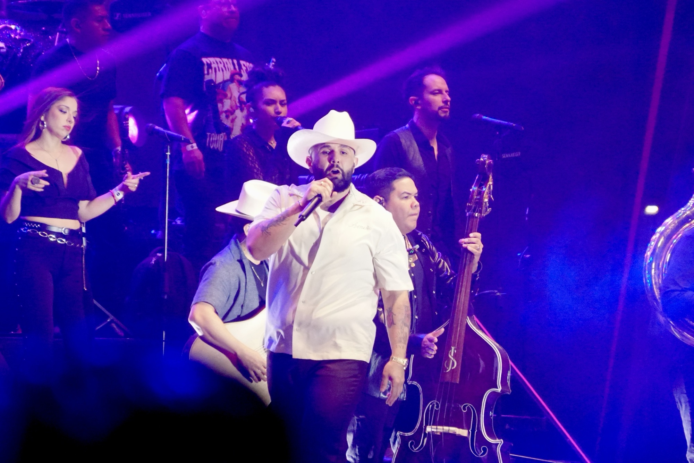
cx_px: 347
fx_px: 6073
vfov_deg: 4.4
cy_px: 232
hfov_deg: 6.5
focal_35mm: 315
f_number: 6.3
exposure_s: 1/320
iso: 5000
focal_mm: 210
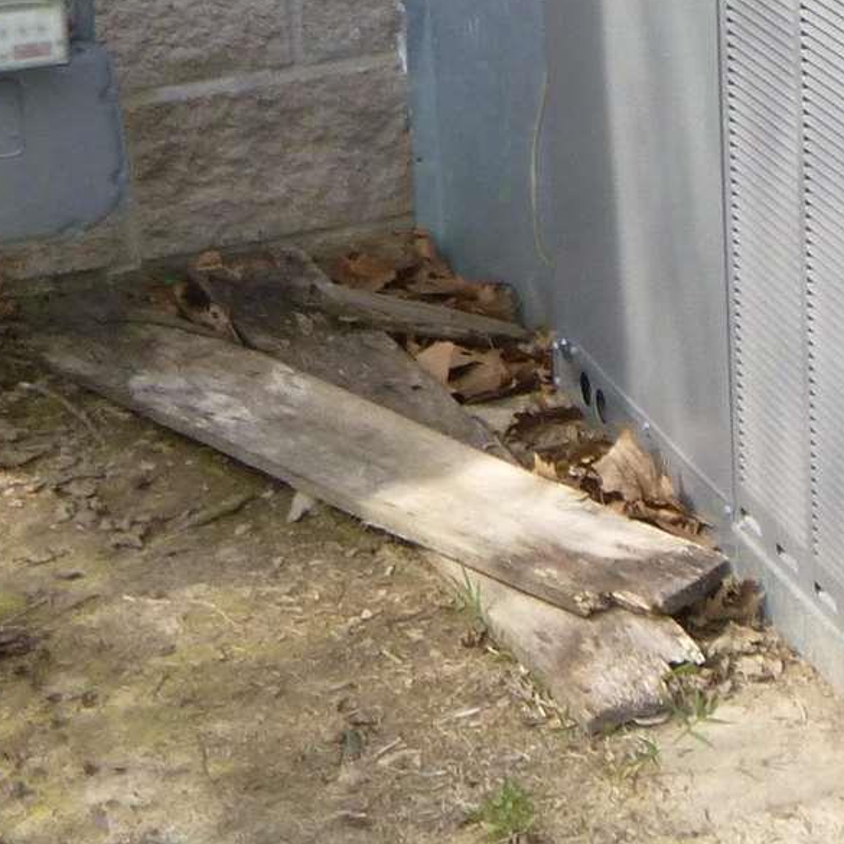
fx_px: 3200
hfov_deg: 14.3
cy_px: -124
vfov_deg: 14.6
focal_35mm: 116
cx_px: 1157
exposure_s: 1/125
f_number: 3.9
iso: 100
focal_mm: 4.5
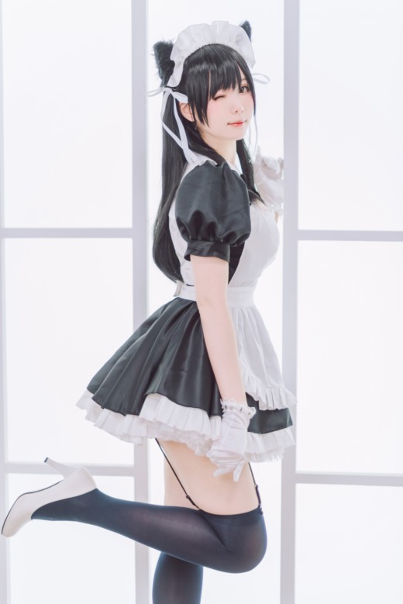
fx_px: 1426
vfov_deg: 23.9
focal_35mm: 85
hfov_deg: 16.1
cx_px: 202
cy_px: 302
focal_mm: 85
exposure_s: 1/160
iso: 160
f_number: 1.8
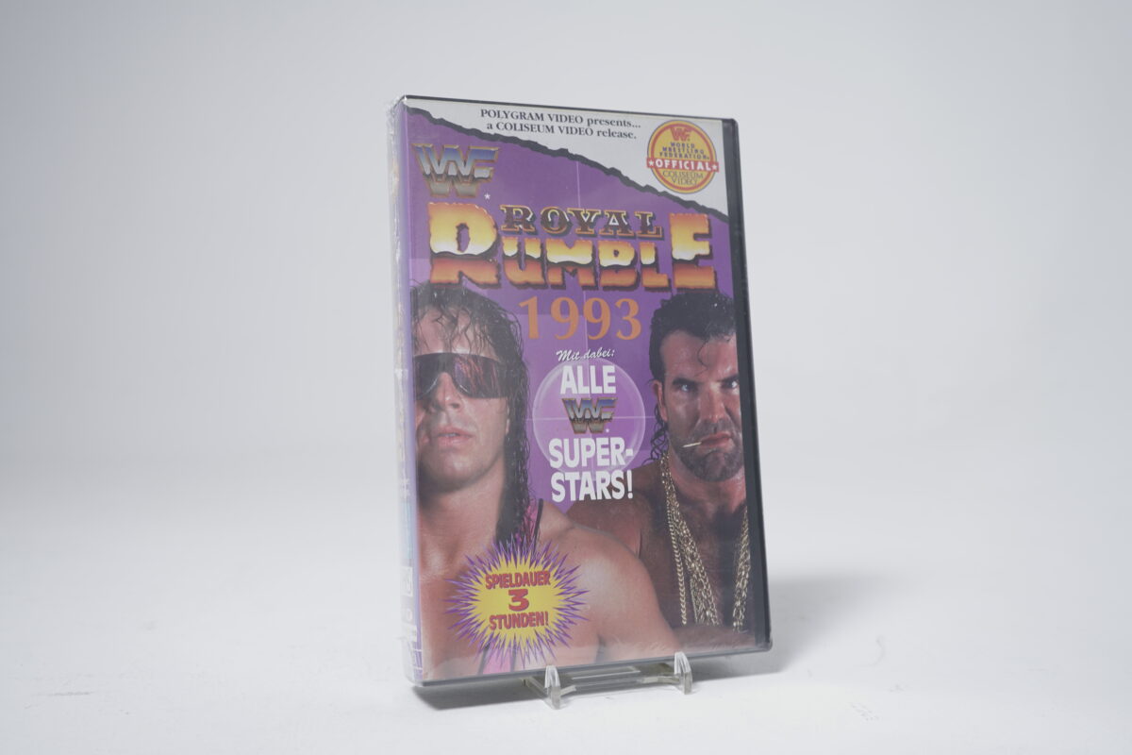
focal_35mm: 34
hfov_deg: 55.8
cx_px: 566
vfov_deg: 38.9
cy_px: 378
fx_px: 1069
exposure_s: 1/4
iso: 125
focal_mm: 34
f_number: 5.6
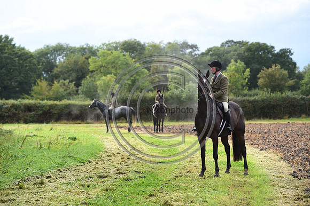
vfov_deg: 9.8
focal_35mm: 140
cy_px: 103
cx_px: 155
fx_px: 1205
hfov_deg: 14.7
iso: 450
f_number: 5
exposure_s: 1/640
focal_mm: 140
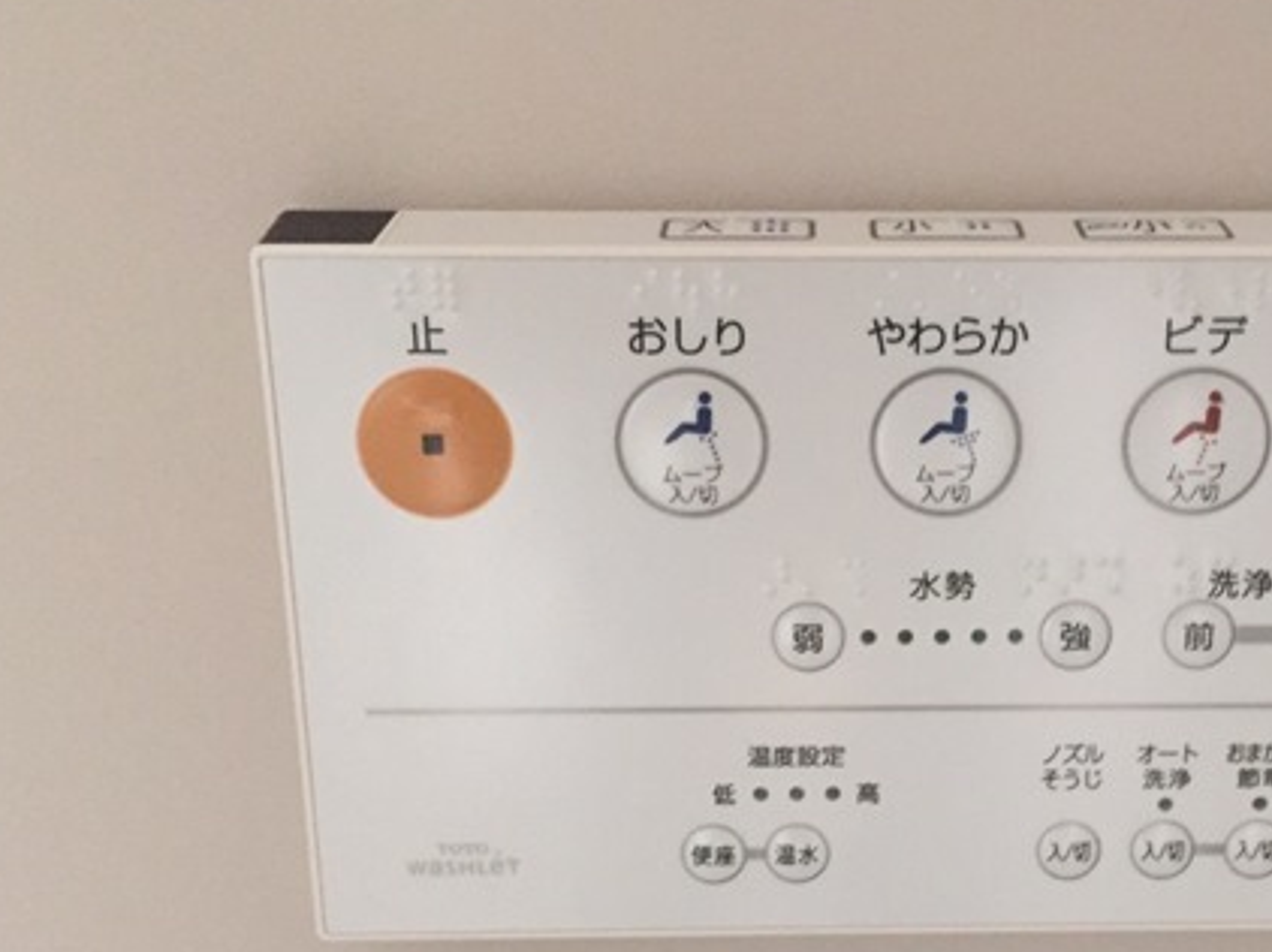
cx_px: 874
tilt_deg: -16.3
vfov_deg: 32.7
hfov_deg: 42.2
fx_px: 1616
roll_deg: -0.7
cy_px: 581
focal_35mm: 44
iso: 250
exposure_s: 1/24
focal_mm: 4.15
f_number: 2.2
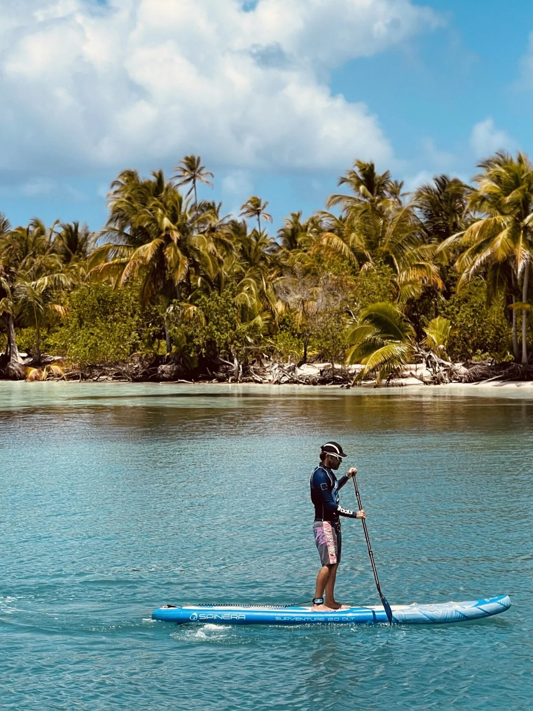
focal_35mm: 95
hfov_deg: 15.5
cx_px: 369
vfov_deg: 20.7
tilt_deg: -1.1
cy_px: 370
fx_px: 1951
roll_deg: +0.3
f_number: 2.2
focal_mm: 7.5
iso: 20
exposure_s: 1/1575
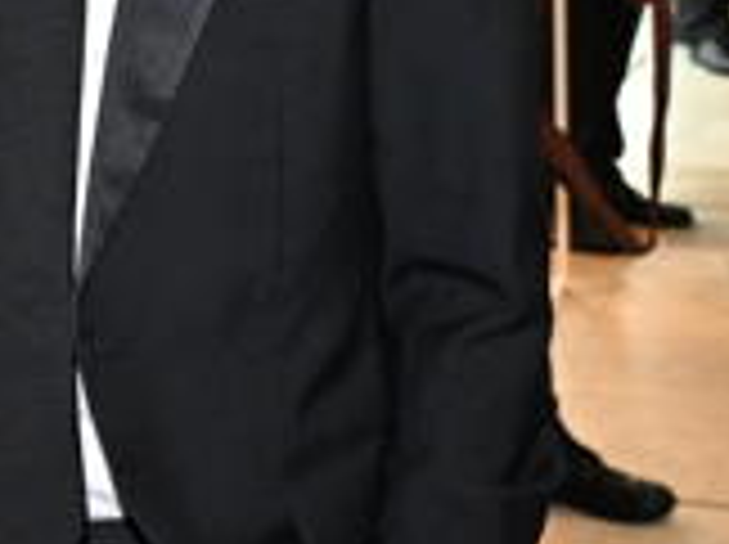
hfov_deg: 15.7
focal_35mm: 123
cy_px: 40
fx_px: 2587
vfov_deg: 11.9
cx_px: 0
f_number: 5
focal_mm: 30
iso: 3200
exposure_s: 1/125
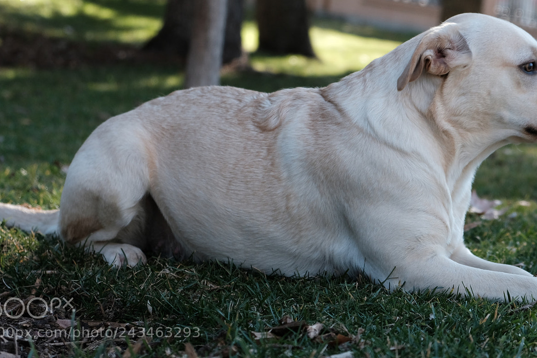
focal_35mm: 114
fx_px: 1700
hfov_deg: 17.9
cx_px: 328
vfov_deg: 12.0
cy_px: 123
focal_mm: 55
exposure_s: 1/500
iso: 640
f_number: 4
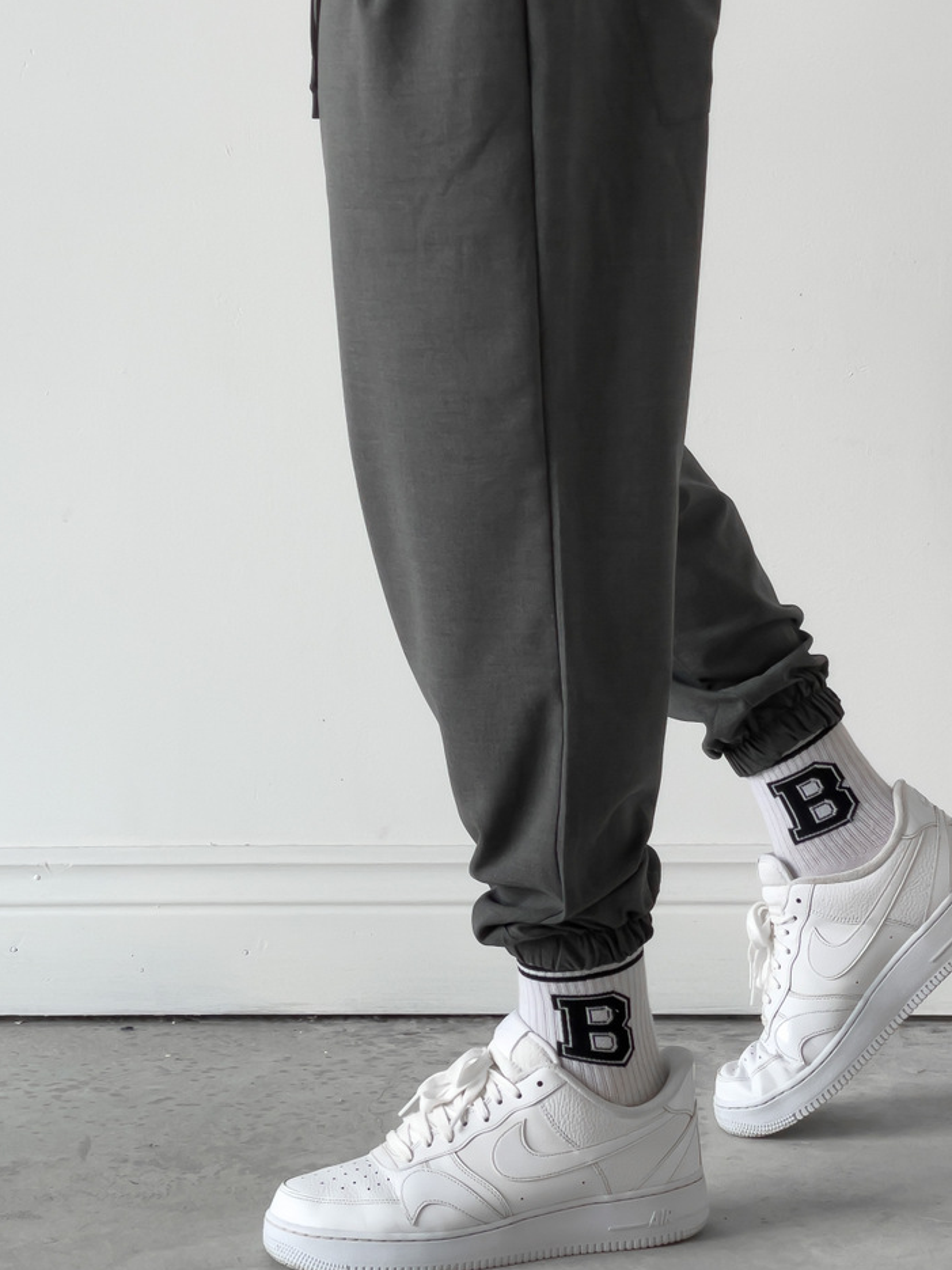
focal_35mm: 89
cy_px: 460
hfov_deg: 16.6
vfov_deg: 22.0
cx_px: 508
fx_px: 3264
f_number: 2
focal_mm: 6
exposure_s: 1/120
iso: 50
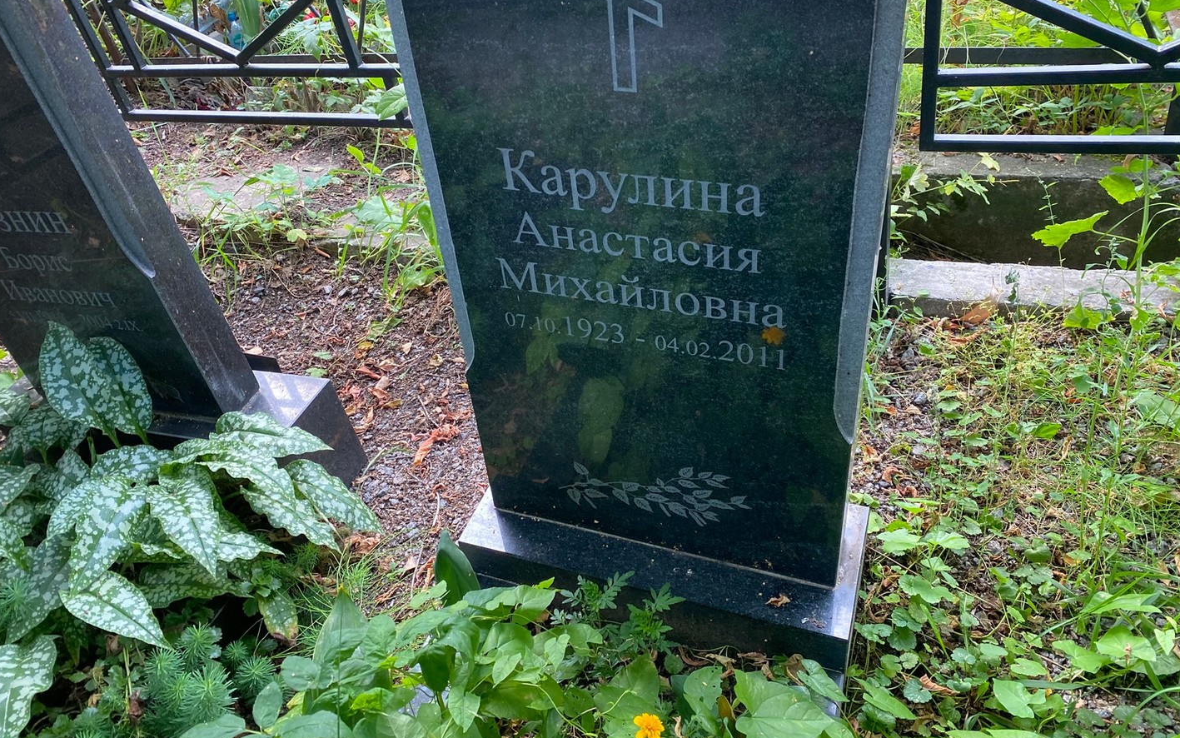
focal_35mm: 28
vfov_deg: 44.3
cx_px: 595
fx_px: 901
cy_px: 293
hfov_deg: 66.5
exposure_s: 1/108
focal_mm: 4.25
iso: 125
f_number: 1.8
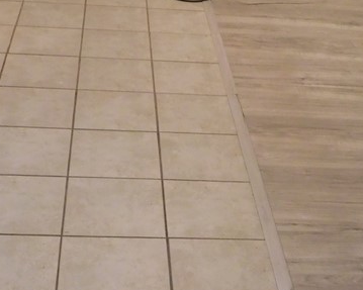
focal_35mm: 64
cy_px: 257
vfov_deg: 23.3
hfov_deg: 29.6
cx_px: 162
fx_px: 687
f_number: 3
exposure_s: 1/30
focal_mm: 4
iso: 360
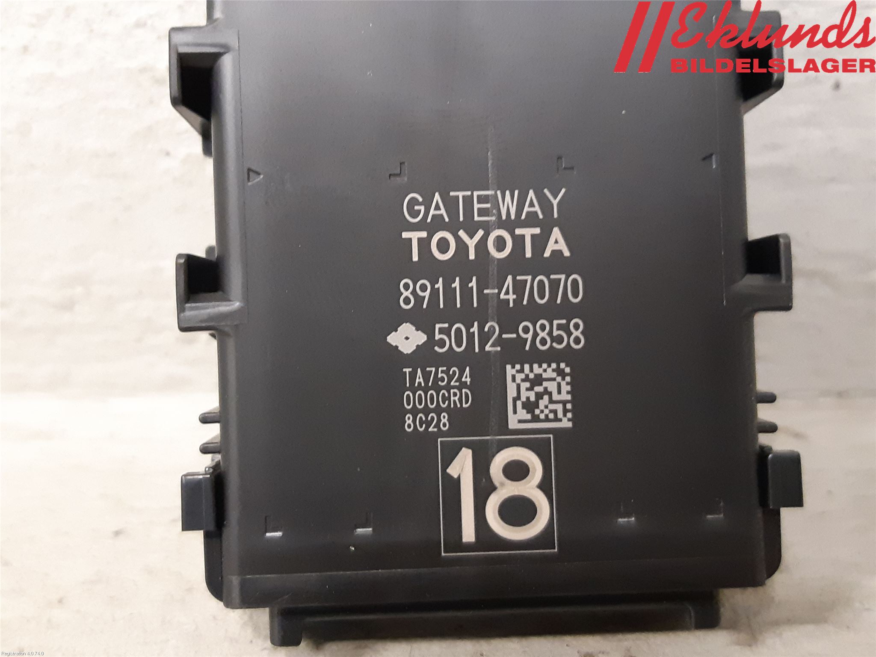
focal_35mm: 26
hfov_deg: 67.3
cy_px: 328
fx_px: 658
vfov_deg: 53.1
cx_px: 438
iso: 400
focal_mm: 3.93
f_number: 1.7
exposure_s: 1/25
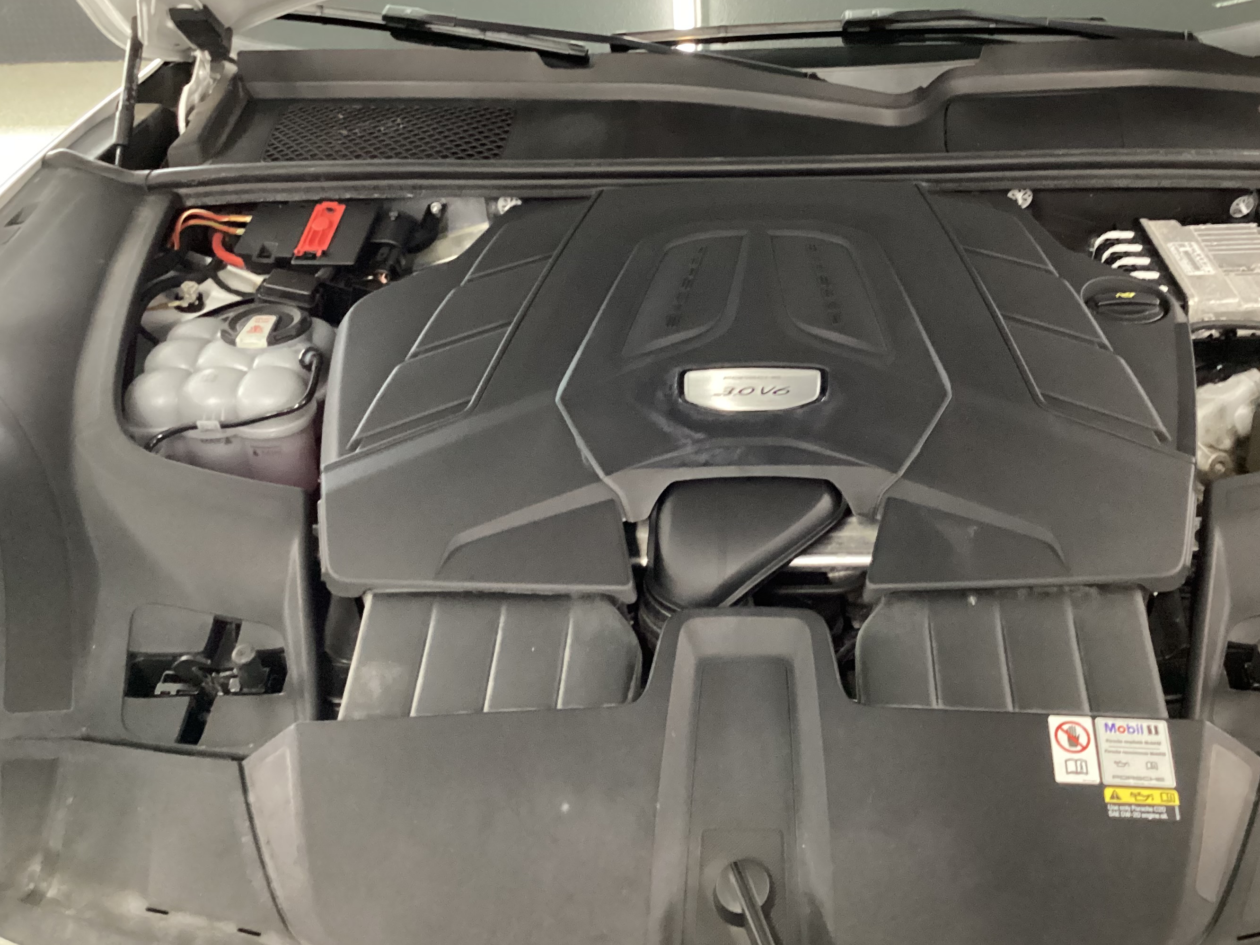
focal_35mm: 38
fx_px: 1383
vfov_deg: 37.6
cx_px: 734
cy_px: 392
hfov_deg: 48.8
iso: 640
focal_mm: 3.3
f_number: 2.4
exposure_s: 1/24
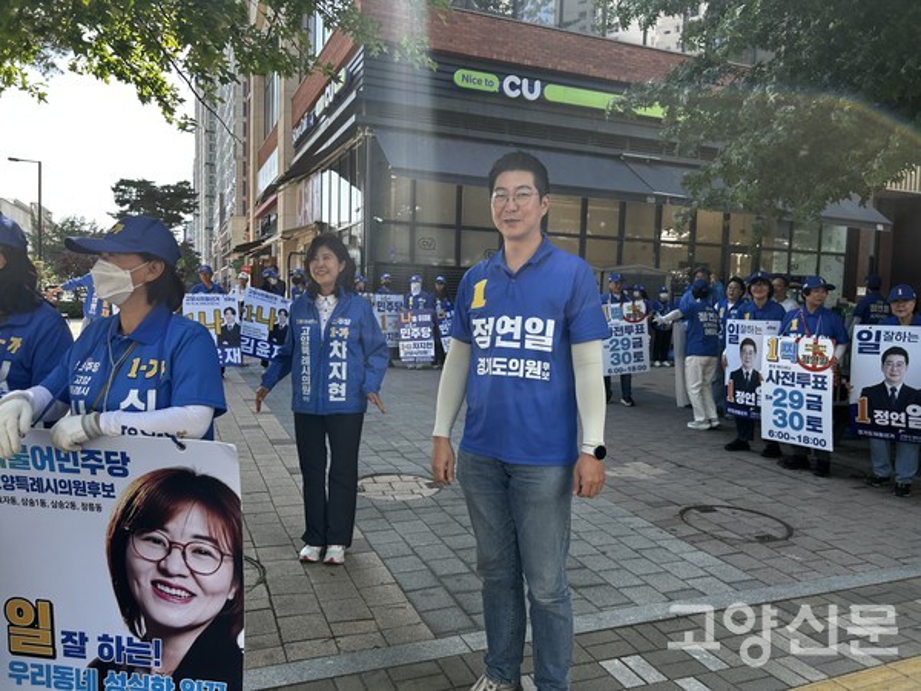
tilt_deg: -4.2
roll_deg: -1.2
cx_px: 460
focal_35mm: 26
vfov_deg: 53.1
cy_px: 346
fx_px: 692
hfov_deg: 67.3
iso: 50
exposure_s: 1/628
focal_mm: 5.7
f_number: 1.5
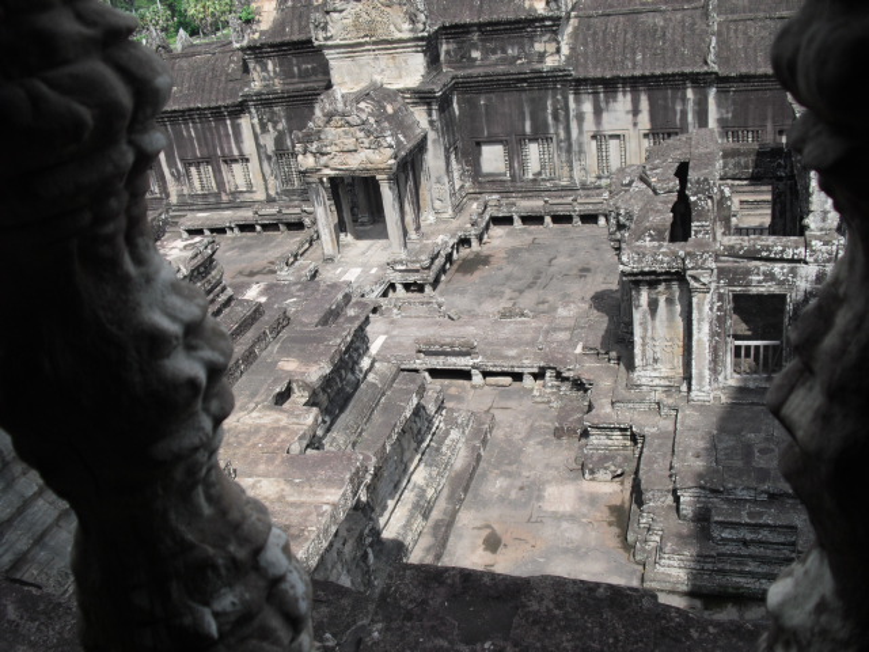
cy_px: 326
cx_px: 434
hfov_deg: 51.4
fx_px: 904
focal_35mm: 36
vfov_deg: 39.7
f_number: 7.8
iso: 100
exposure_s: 1/125
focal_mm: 6.3
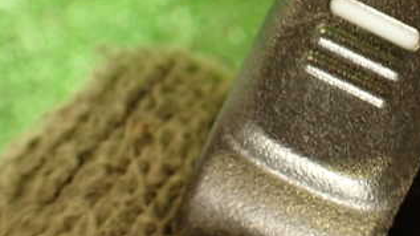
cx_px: 387
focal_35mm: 66
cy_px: 70
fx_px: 735
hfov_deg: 30.4
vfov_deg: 18.2
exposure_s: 1/30
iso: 400
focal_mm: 5.79
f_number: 2.4
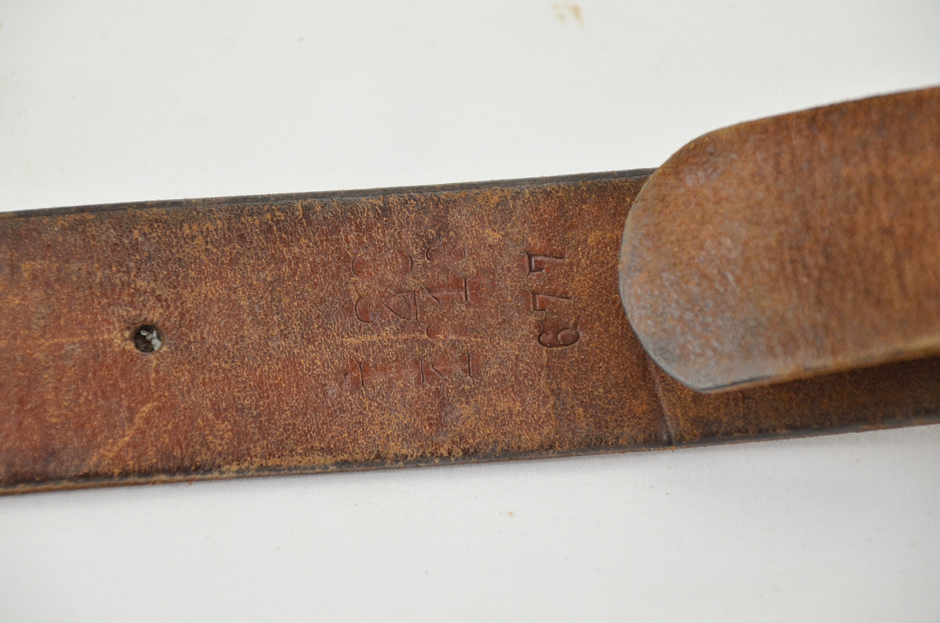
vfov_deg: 6.2
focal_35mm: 221
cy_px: 301
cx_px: 455
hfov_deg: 9.4
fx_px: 5746
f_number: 5.6
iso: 800
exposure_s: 1/250
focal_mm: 135
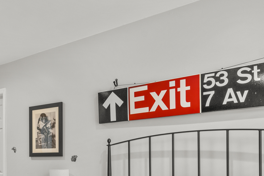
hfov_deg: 44.8
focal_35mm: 41
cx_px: 49
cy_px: 161
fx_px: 301
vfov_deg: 31.0
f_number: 9
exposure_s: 1/5
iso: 200
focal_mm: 16
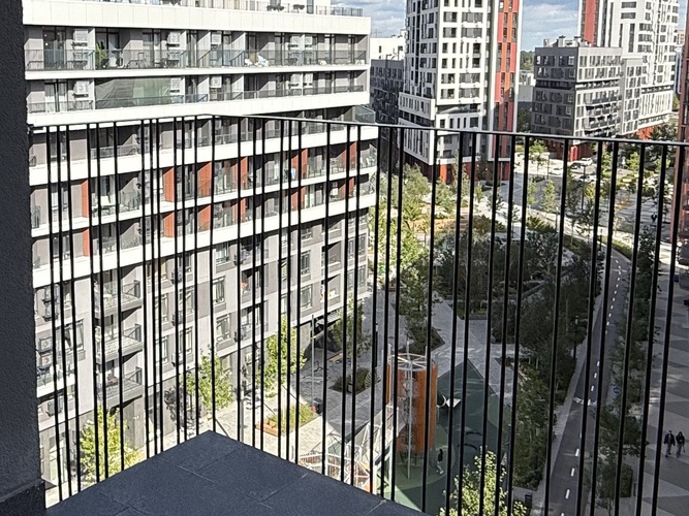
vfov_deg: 33.4
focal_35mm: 43
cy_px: 184
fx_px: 856
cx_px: 252
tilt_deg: -8.5
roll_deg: +0.1
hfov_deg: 43.5
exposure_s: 1/1656
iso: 50
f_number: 2.2
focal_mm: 2.22
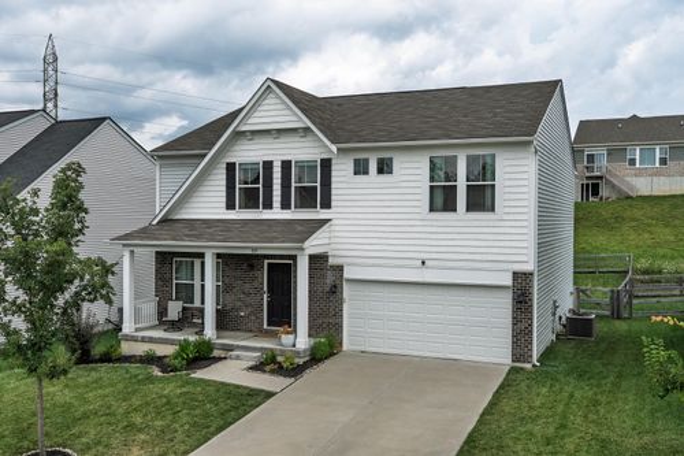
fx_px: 655
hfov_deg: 55.1
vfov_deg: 38.3
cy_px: 228
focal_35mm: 34
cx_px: 342
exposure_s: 1/1000
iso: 250
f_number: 9
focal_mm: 34.5
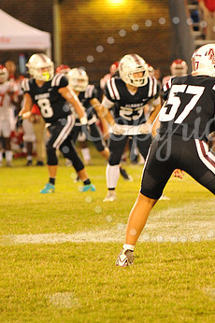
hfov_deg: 4.1
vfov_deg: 6.2
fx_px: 3007
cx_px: 174
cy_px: 129
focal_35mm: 335
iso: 5000
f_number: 5
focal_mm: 200
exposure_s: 1/160
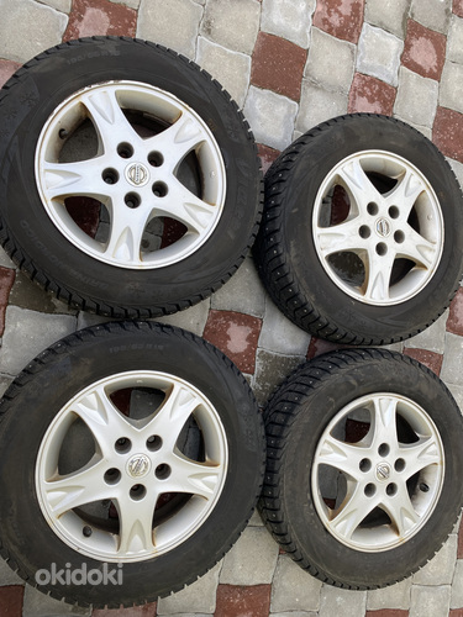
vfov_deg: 67.3
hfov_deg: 53.1
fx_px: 464
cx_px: 232
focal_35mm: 26
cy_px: 308
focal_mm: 4.25
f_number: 1.8
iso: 32
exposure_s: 1/279
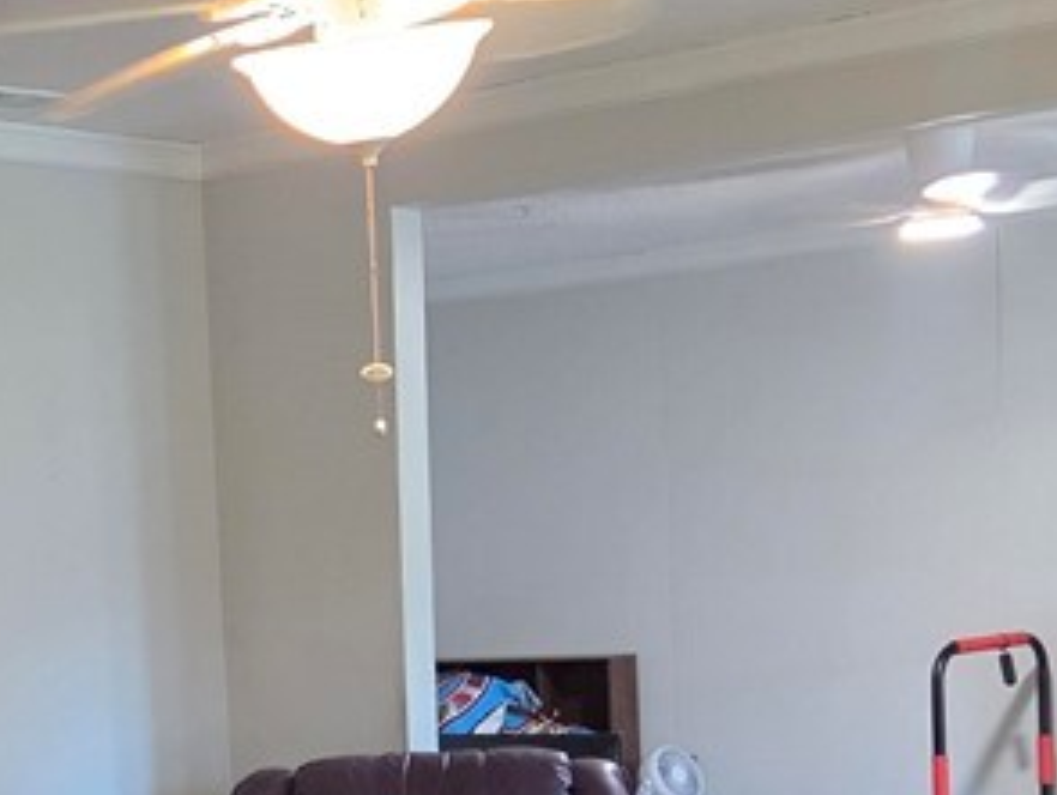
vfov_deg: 18.0
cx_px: -79
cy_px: 802
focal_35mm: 80
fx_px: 2445
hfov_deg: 23.1
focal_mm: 5.4
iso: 800
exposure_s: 1/120
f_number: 1.8
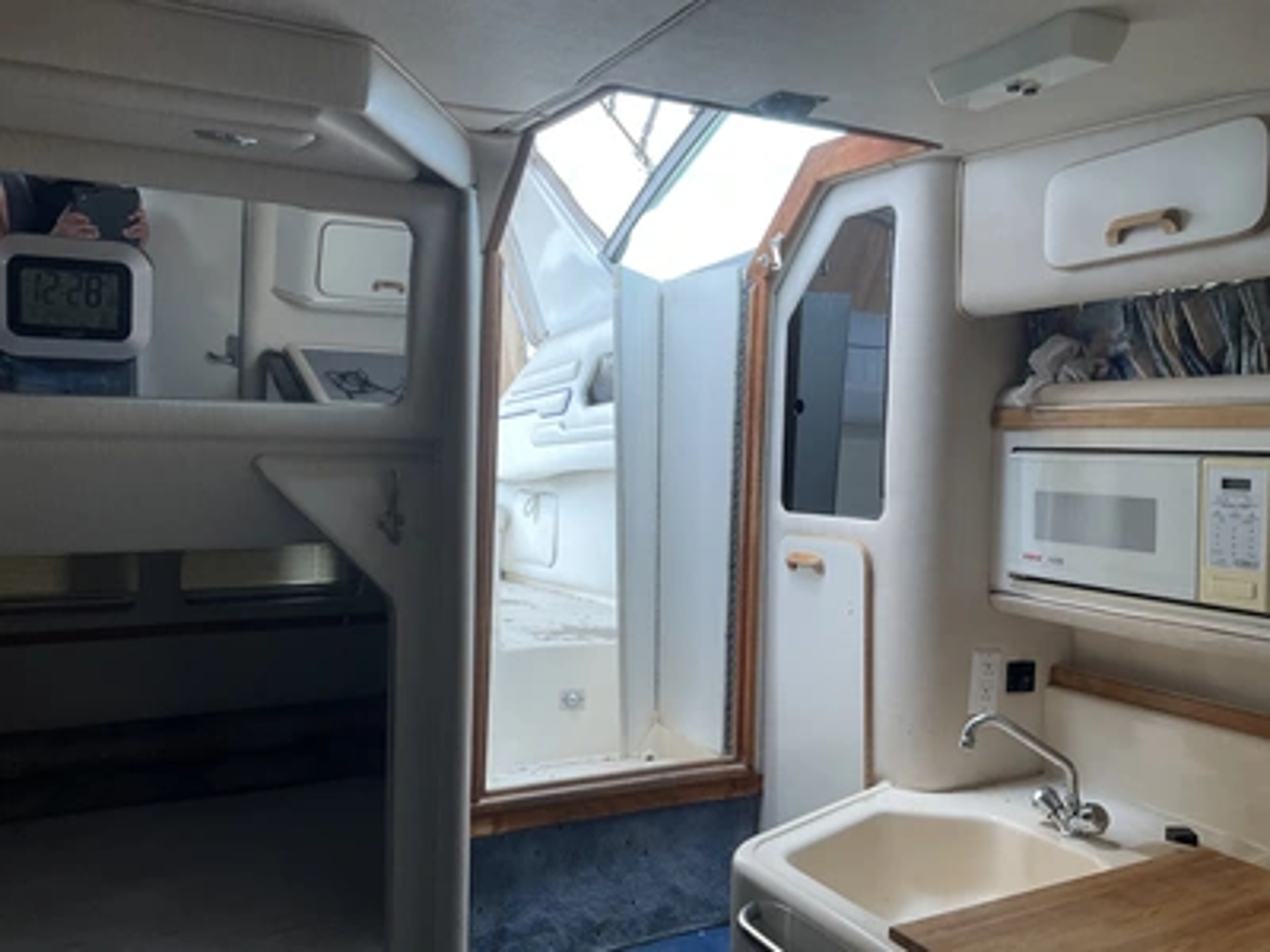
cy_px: 476
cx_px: 635
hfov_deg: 61.7
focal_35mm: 29
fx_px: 1064
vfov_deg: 48.2
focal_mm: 3
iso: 25
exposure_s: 1/122
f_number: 1.8
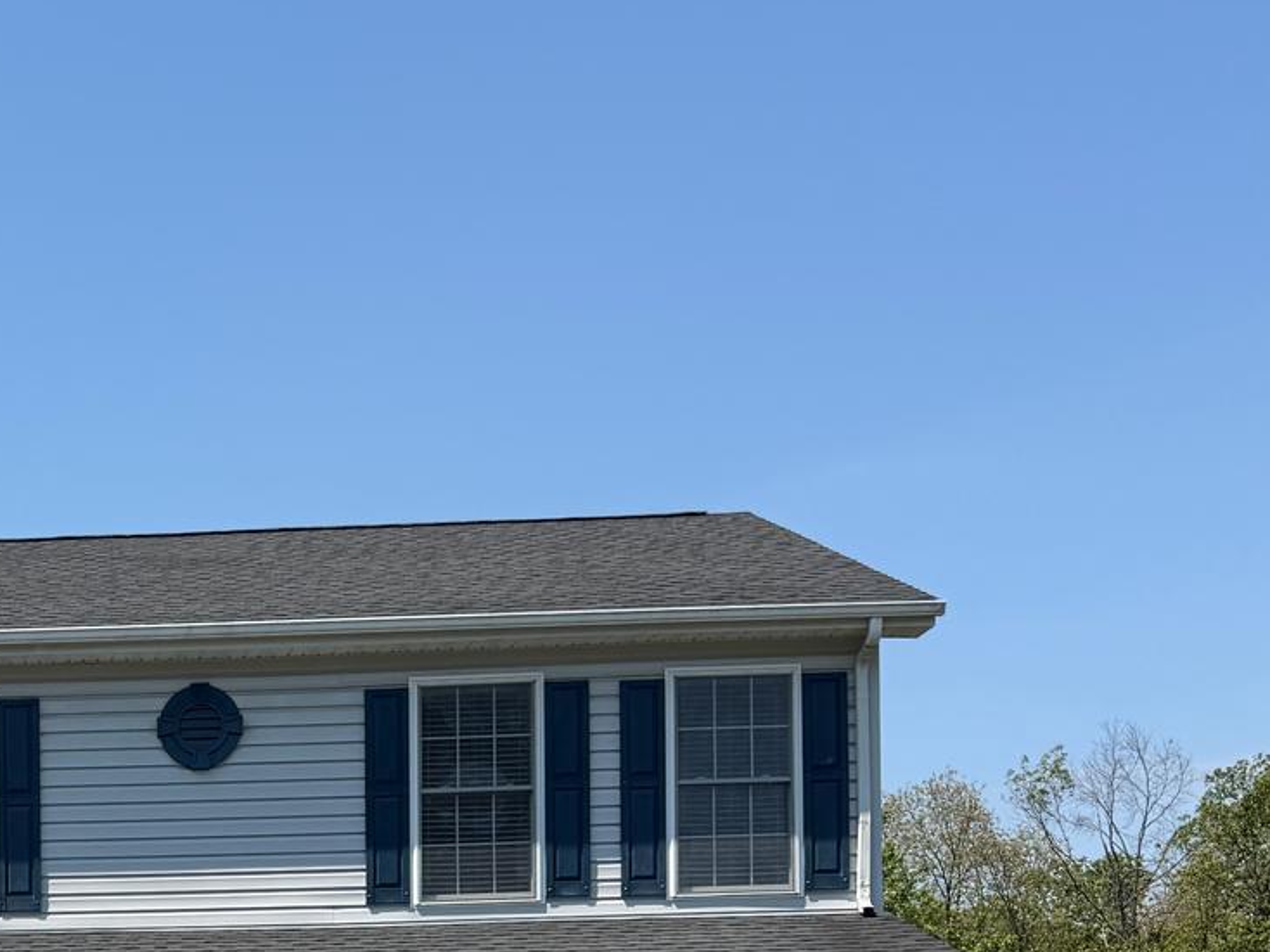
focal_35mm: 67
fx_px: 2457
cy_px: 1238
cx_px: -109
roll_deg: +1.3
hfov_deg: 26.8
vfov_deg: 20.1
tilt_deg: +0.4
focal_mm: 6.76
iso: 80
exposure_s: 1/4405
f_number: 1.78
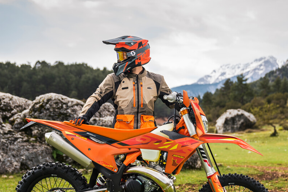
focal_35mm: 69
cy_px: 142
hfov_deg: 29.1
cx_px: 180
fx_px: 552
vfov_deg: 19.6
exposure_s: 1/400
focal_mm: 46
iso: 50
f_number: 2.8
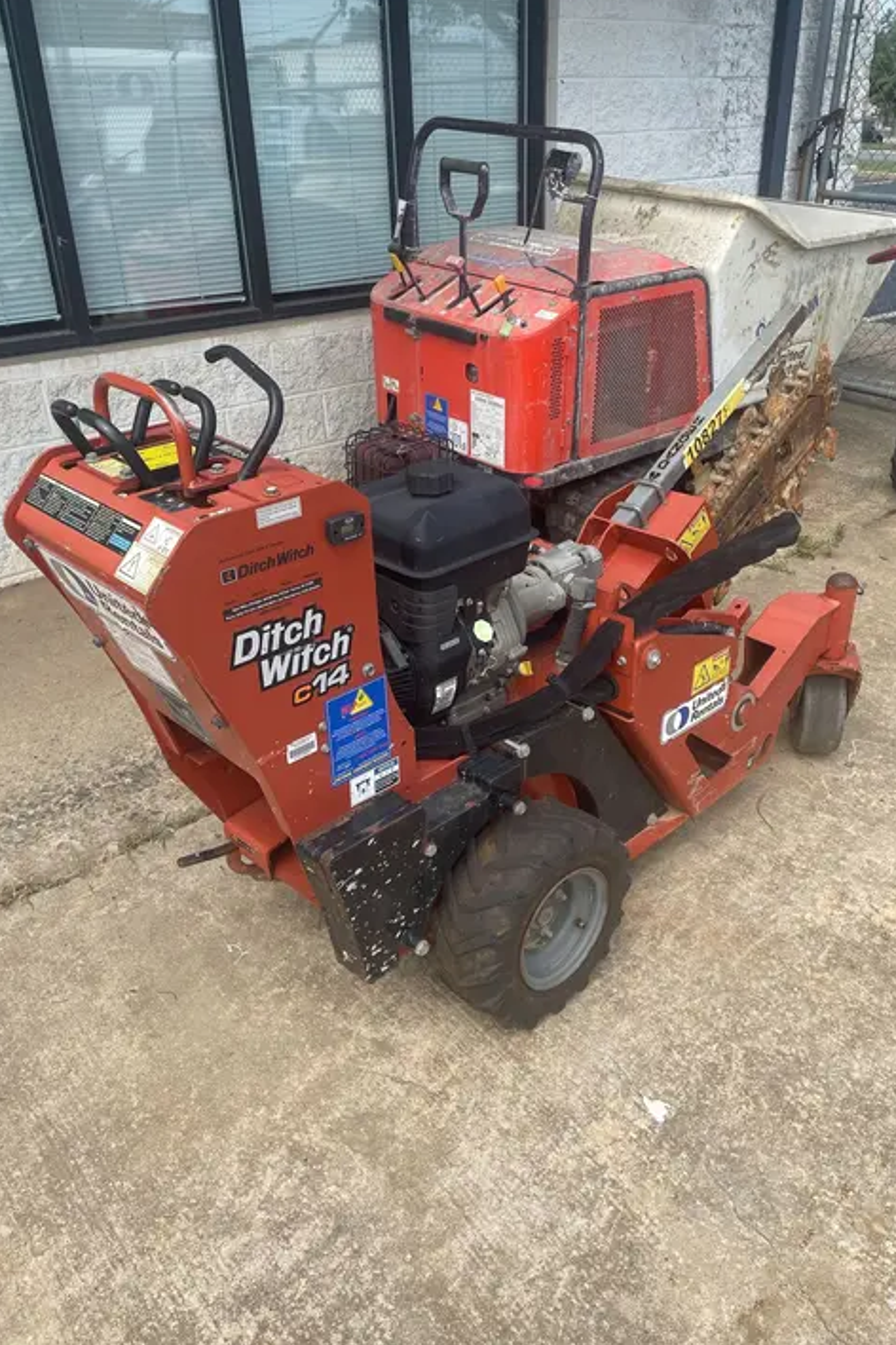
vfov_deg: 65.5
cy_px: 683
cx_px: 511
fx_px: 1045
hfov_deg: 46.3
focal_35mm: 28
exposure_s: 1/1795
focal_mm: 4.2
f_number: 1.6
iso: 32
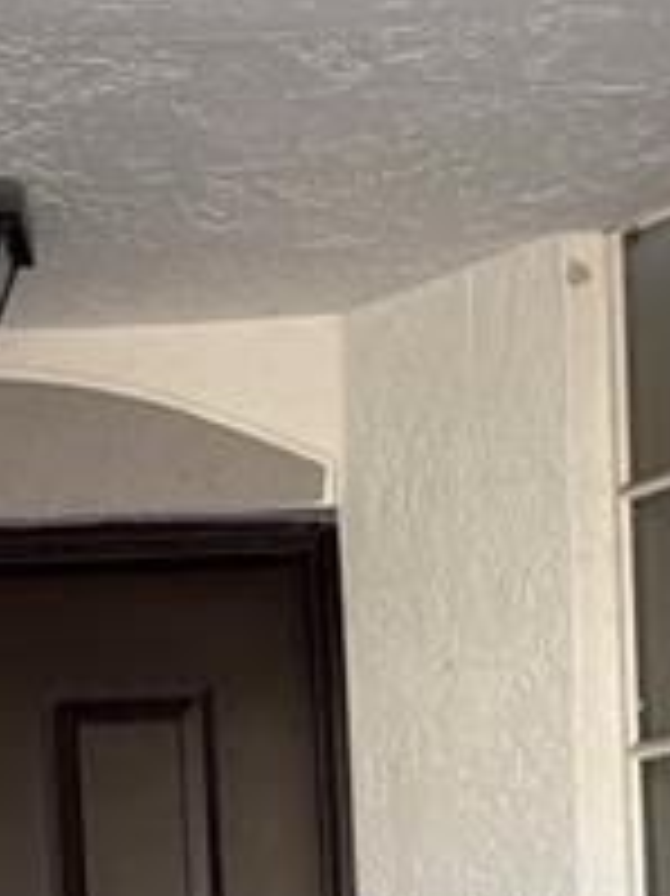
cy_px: 1576
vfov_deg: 12.5
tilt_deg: -1.8
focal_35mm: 145
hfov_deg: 10.2
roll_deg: +2.9
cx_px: 432
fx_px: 3746
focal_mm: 6.76
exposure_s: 1/333
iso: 80
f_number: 1.78
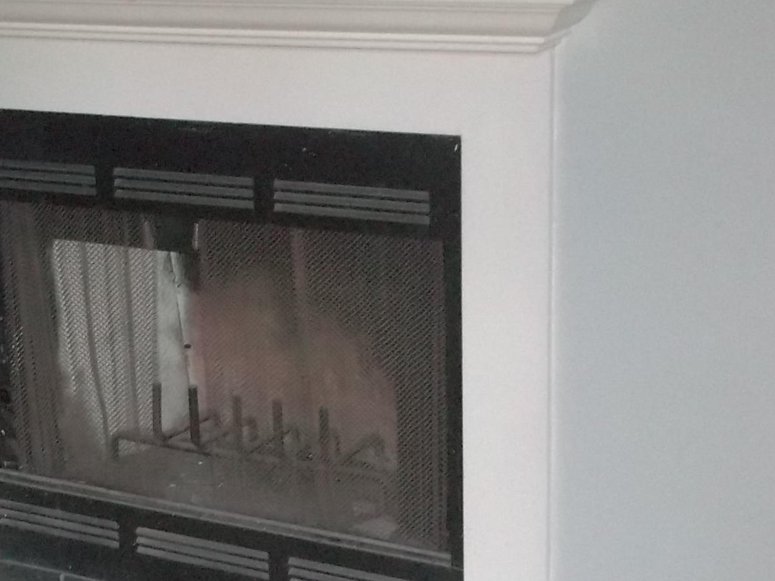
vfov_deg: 17.6
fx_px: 1880
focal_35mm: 84
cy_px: 317
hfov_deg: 23.0
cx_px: 179
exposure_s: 1/30
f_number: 3.3
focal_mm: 5.9
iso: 320
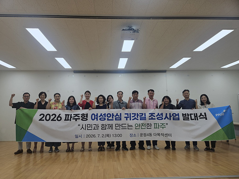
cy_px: 90
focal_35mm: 23
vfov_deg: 58.9
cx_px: 120
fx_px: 159
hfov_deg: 73.9
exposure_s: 1/120
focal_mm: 5.4
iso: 40
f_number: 1.8
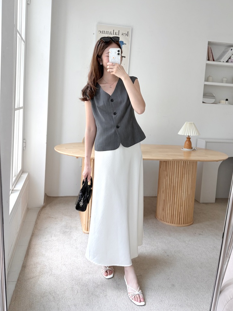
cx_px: 120
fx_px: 242
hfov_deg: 51.3
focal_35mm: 27
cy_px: 154
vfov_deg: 65.3
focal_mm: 5.96
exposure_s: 1/120
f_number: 1.6
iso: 40
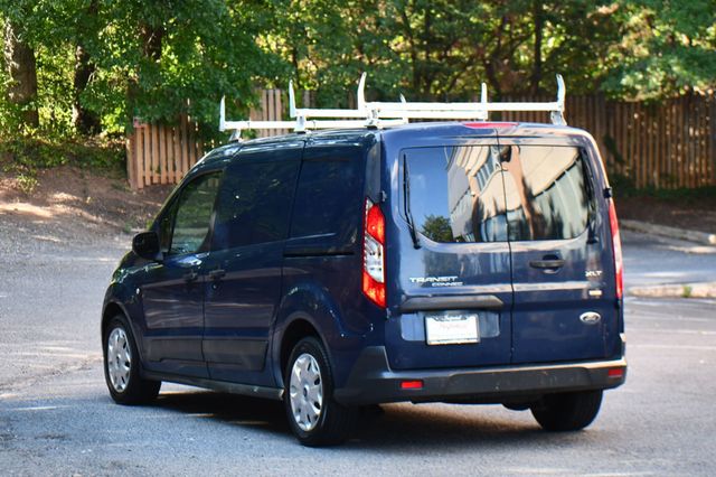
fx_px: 2087
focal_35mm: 105
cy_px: 238
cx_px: 358
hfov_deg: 19.5
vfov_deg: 13.0
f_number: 4.5
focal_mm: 70
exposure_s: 1/250
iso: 560
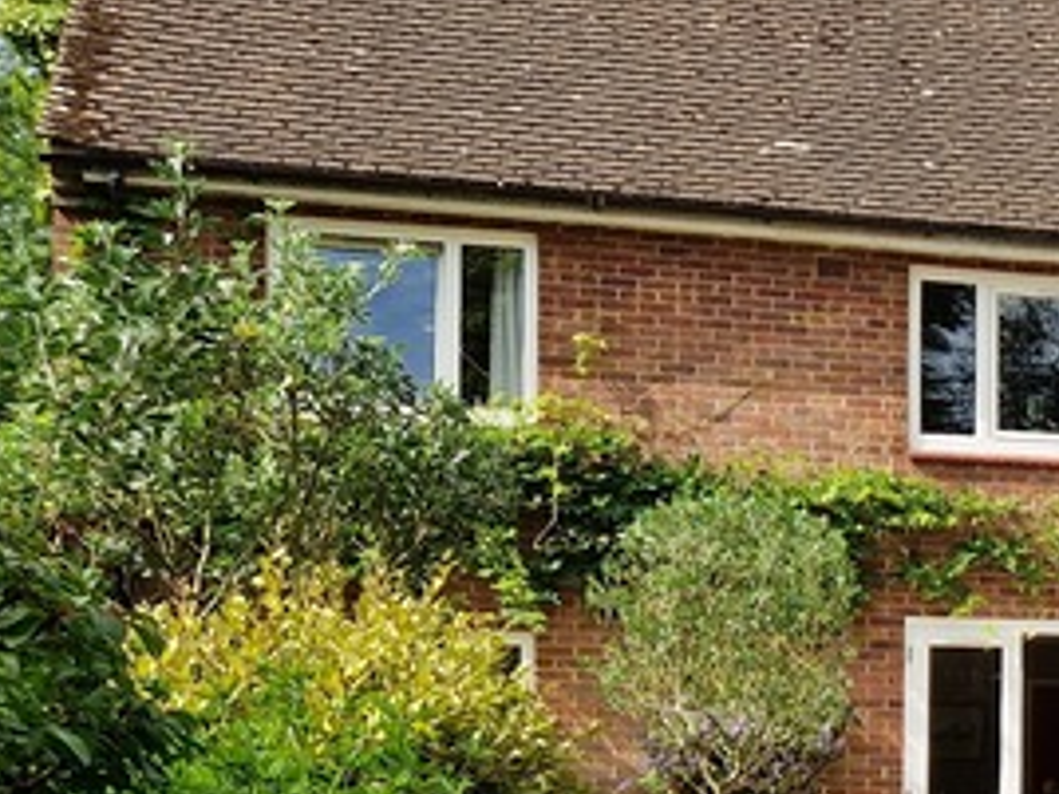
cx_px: 1766
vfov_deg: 16.6
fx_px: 2692
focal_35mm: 88
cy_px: 652
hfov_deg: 18.5
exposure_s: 1/1400
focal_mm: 5.4
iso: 50
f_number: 1.8
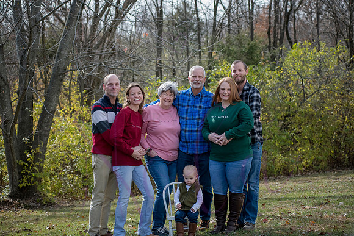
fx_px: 787
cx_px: 177
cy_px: 118
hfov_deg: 25.4
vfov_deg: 17.1
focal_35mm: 80
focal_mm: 80
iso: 400
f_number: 5
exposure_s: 1/800
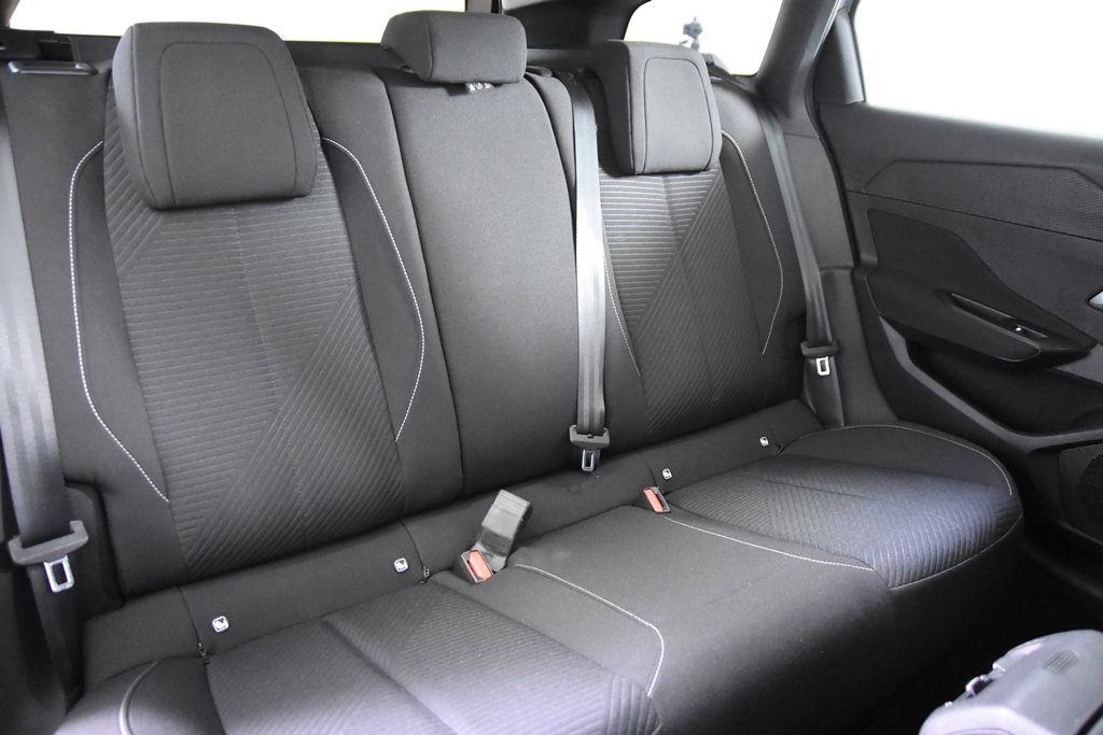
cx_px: 552
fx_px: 781
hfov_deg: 70.4
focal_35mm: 26
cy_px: 368
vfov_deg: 50.4
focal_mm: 17
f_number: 2.8
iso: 9000
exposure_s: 1/25
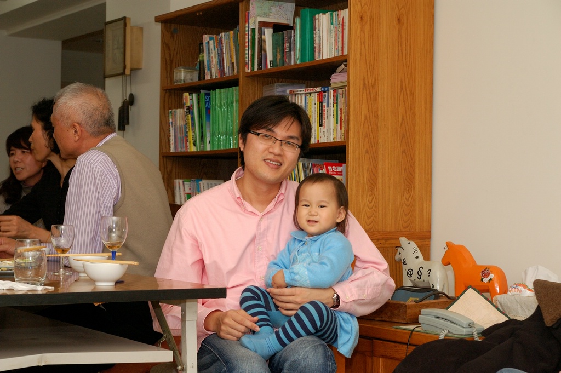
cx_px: 280
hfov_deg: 27.0
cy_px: 186
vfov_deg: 18.2
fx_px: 1168
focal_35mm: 75
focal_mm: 50
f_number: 5
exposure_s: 1/60
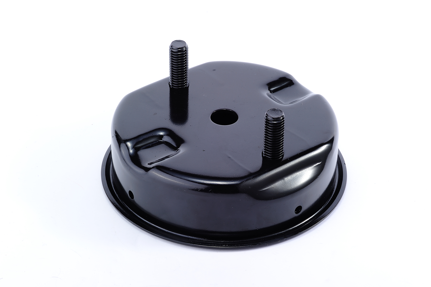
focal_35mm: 106
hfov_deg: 19.3
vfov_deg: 12.9
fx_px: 1268
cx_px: 217
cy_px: 143
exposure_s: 1/125
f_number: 20
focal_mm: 105
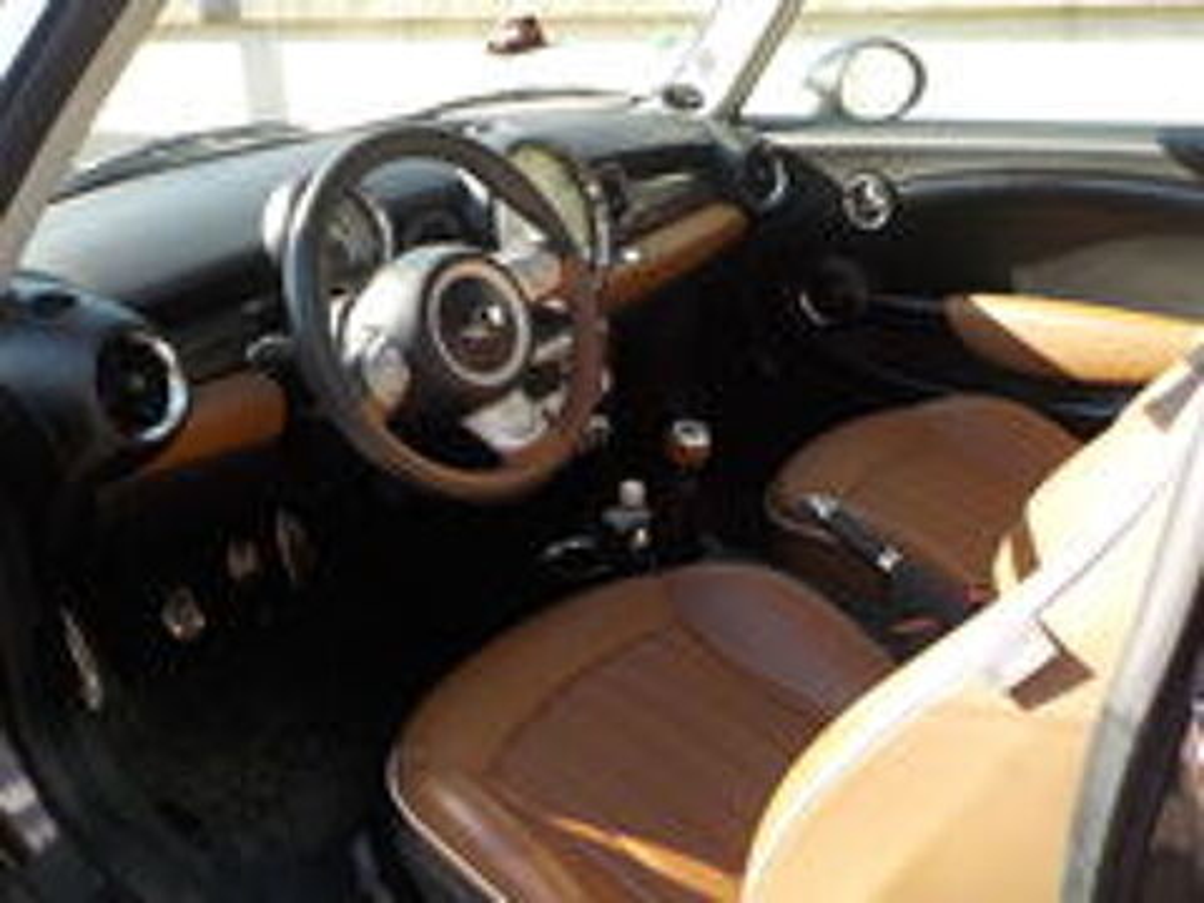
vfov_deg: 46.8
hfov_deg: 60.0
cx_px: 602
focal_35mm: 30
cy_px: 452
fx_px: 1043
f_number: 3.3
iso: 125
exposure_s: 1/160
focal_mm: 4.1
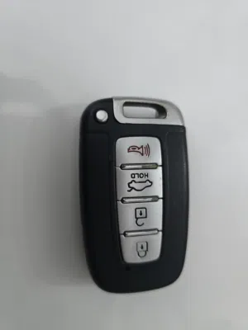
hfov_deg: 58.9
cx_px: 124
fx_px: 220
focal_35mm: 23
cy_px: 165
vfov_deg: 73.9
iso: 1250
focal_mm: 6.3
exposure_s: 1/100
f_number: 1.7
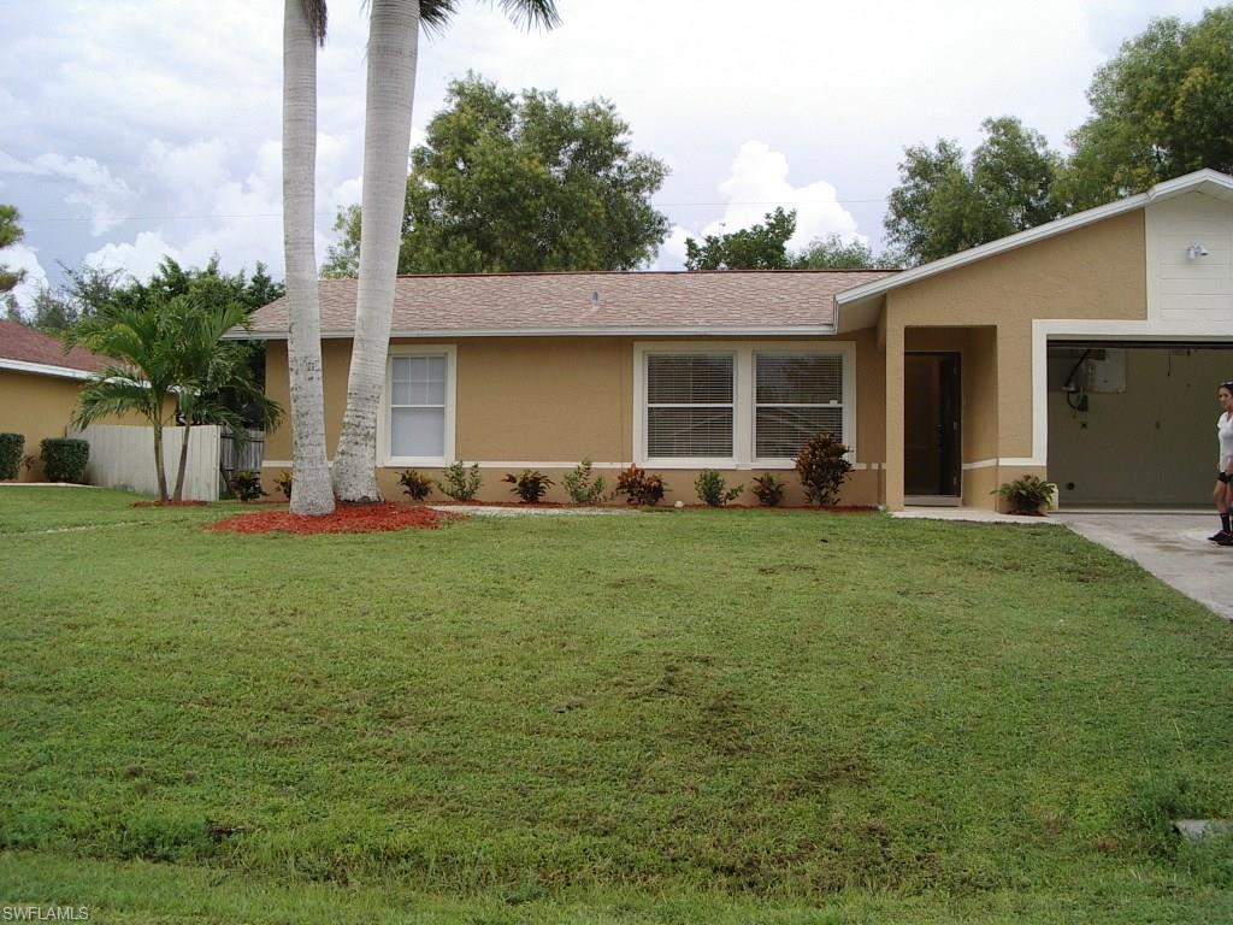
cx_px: 616
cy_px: 462
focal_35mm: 38
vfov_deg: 37.7
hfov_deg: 49.0
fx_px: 1354
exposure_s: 1/80
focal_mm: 5.8
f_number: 4.8
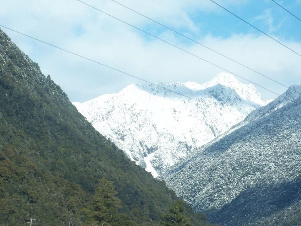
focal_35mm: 149
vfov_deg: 10.0
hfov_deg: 13.2
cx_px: 157
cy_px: 113
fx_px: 1296
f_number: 4.5
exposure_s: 1/500
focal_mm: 23.1
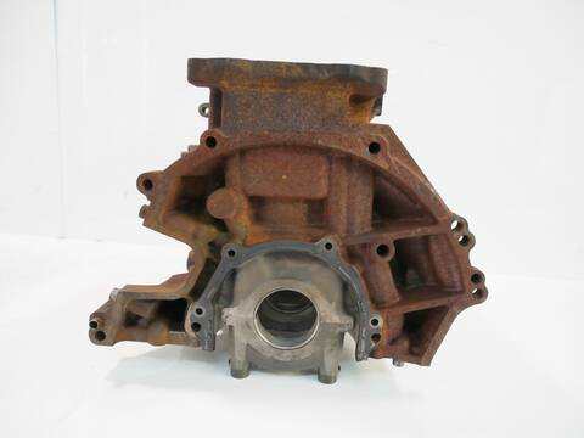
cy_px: 219
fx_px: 439
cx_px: 292
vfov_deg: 53.1
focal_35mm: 26
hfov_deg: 67.3
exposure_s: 1/60
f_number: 3.5
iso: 320
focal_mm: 13
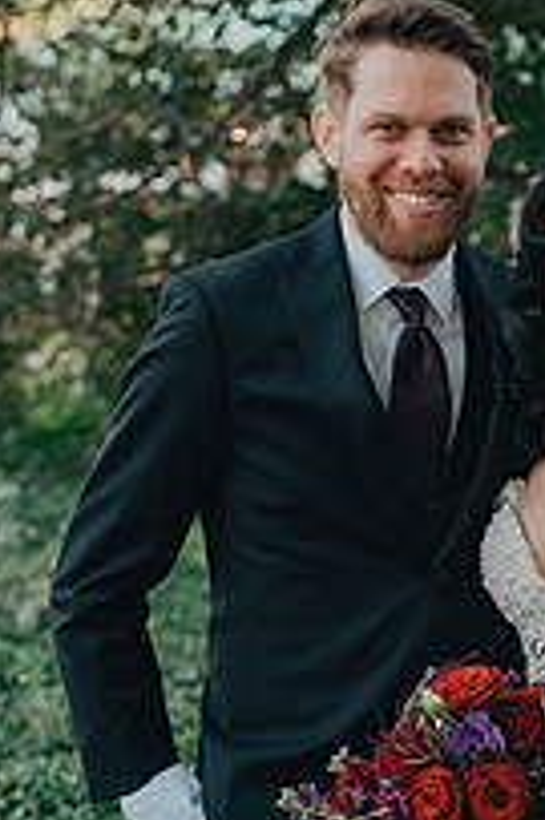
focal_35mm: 155
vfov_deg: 13.3
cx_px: 581
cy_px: 481
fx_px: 3526
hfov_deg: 8.8
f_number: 4
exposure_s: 1/250
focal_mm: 70
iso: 400
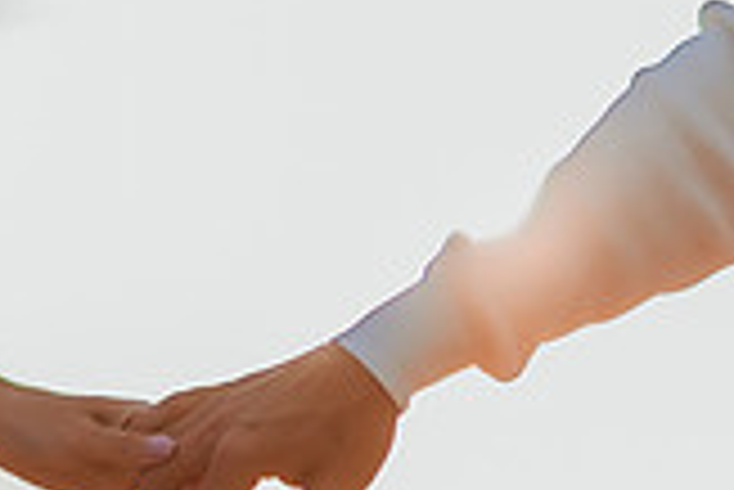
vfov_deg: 5.4
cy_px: 892
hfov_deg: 8.1
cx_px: 535
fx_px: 5163
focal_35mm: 253
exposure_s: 1/8000
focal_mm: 58
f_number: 1.4
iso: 250
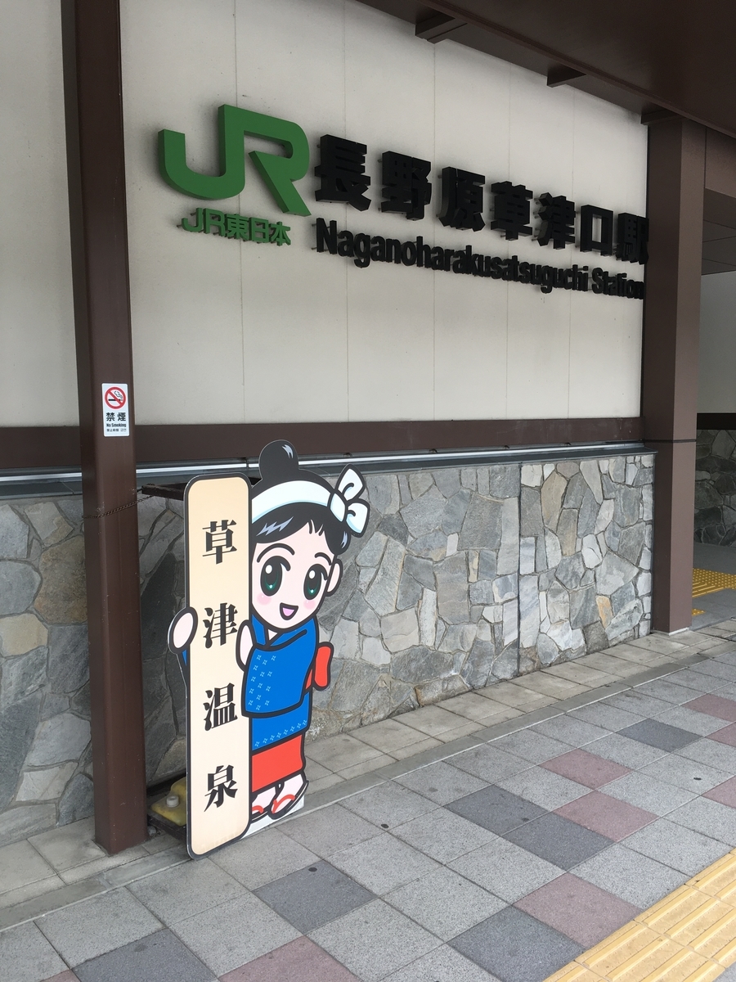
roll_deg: +0.8
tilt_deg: -1.9
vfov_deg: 61.7
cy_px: 491
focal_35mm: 29
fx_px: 822
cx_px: 368
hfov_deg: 48.2
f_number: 2.2
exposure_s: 1/120
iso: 25
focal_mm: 4.15
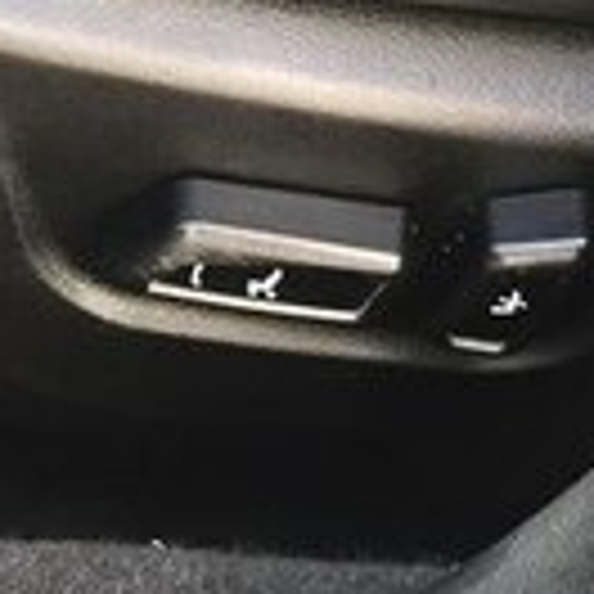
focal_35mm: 128
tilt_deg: -32.8
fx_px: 2485
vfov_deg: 12.7
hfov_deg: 13.4
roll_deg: +2.2
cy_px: -403
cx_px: 4
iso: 50
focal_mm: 4.15
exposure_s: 1/33
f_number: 2.2
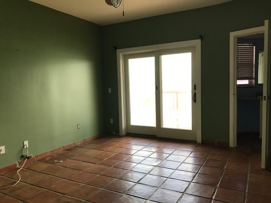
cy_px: 102
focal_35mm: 28
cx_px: 136
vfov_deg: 49.7
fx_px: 219
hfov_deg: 63.4
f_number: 1.8
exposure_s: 1/115
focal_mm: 3.99
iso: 20
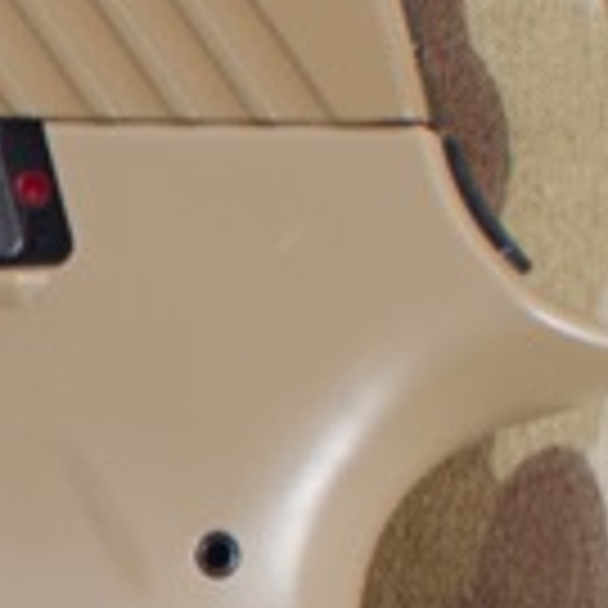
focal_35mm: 265
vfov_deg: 6.6
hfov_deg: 6.3
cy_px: 831
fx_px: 5256
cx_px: -842
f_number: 7.1
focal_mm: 35
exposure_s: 1/200
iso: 200
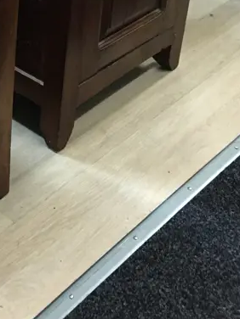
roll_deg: -1.0
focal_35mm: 79
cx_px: -35
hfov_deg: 17.9
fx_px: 730
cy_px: -36
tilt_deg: -26.2
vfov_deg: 23.2
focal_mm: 4.15
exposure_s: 1/17
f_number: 2.2
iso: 100
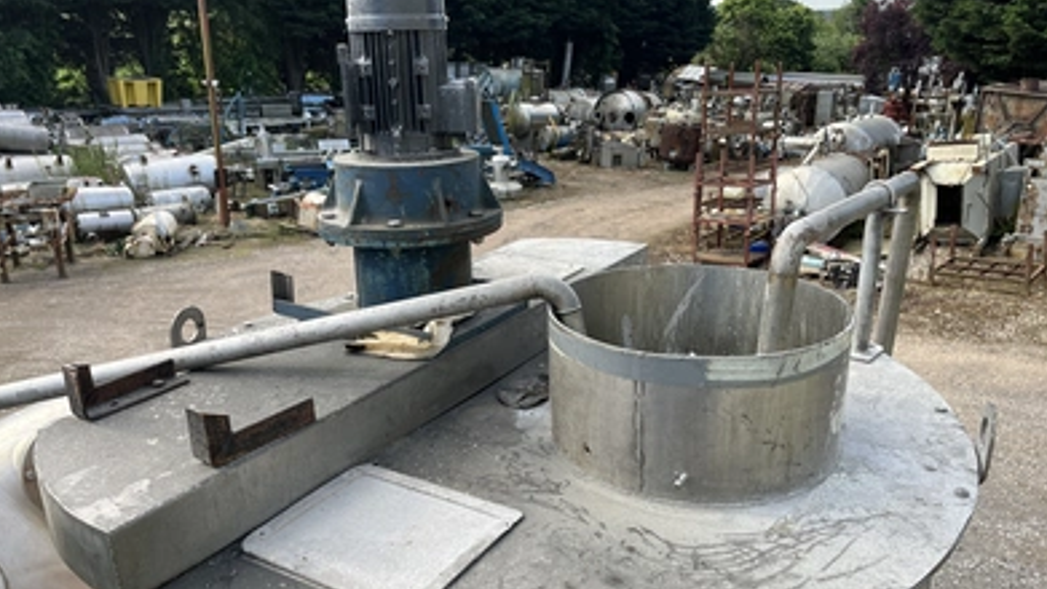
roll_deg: -0.1
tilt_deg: -24.3
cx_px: 514
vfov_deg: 40.2
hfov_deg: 66.1
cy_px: 311
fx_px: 805
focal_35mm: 29
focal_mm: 5.1
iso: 50
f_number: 1.6
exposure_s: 1/840
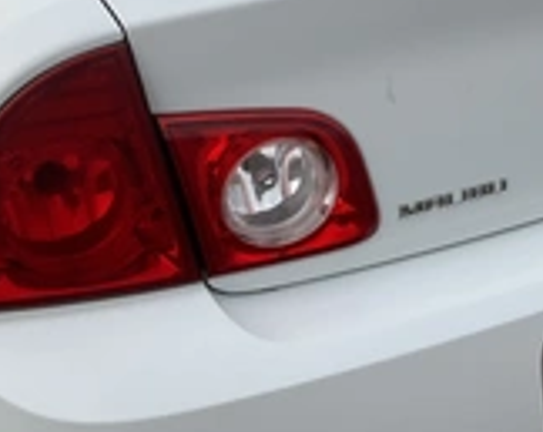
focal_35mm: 70
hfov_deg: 26.6
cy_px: 74
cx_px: 449
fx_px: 1123
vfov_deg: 21.5
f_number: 1.8
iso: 25
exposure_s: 1/1534
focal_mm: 3
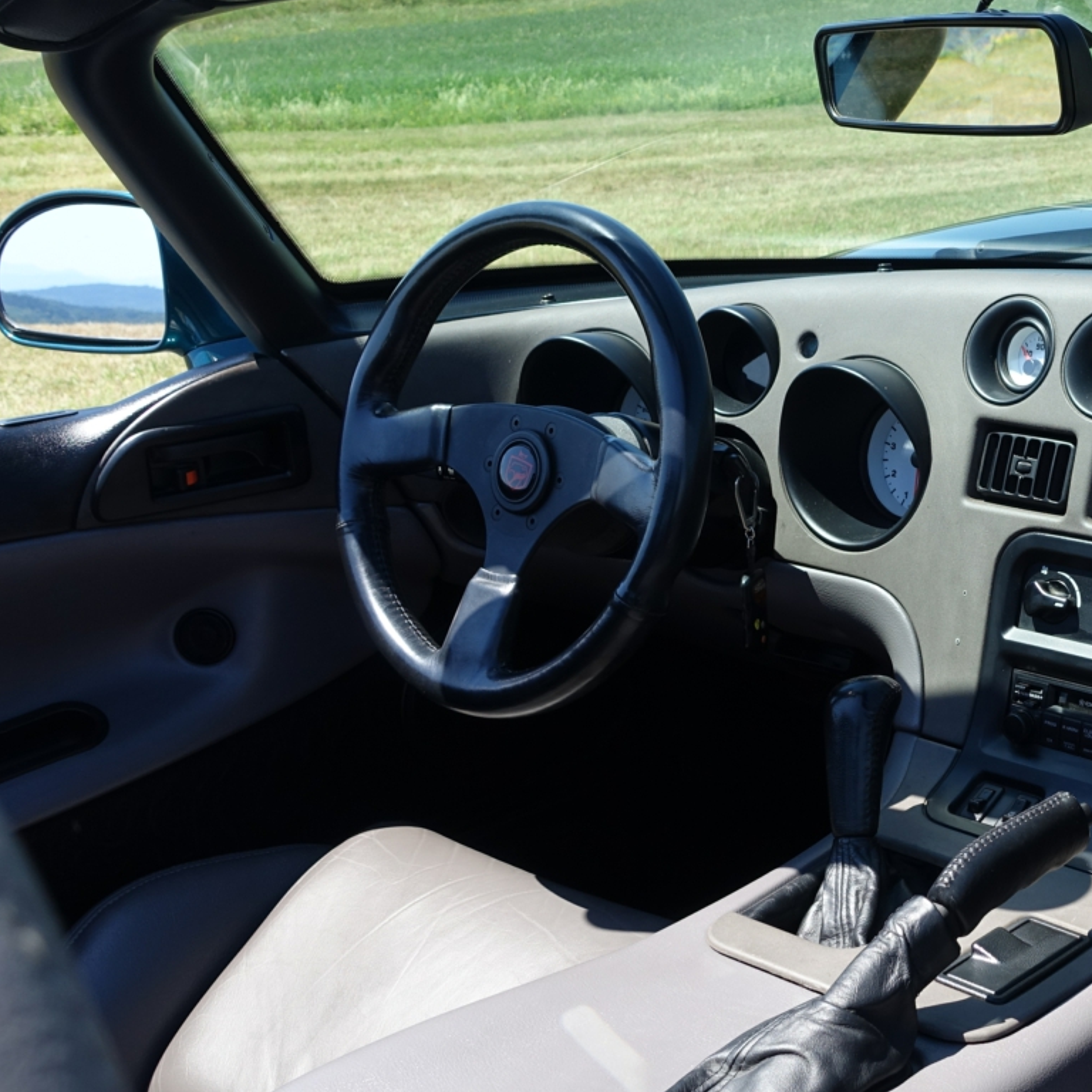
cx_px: 1074
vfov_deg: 32.8
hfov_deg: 30.6
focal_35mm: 52
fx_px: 1856
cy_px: 543
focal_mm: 10.7
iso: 125
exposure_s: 1/320
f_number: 4
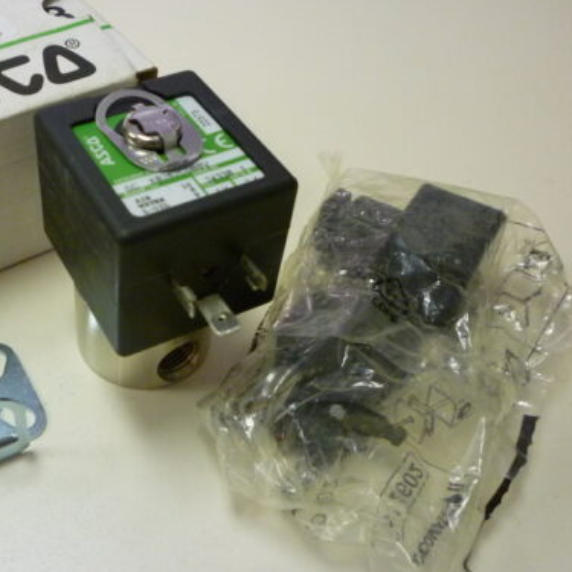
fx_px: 766
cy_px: 278
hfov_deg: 39.7
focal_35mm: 41
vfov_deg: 40.9
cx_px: 139
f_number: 3.3
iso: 400
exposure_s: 1/30
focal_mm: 5.2
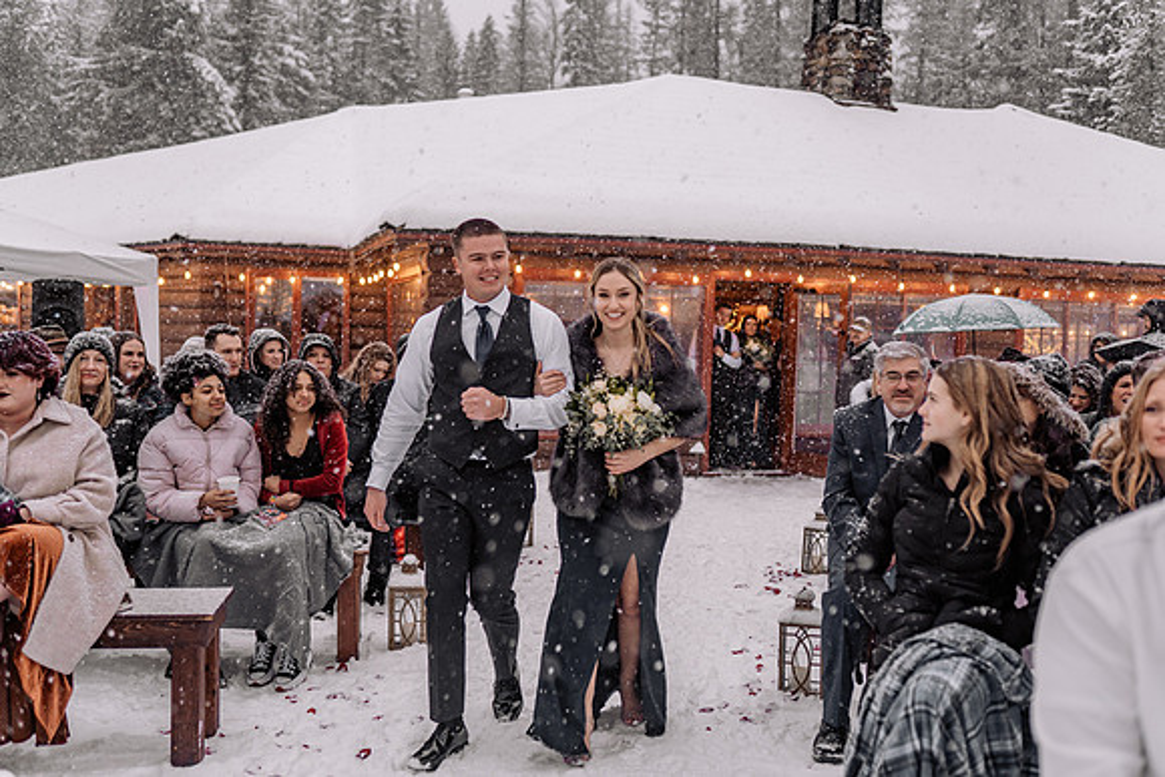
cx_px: 582
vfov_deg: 37.5
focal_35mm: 35
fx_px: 1144
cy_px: 388
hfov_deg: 54.0
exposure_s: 1/250
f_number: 2
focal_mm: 35
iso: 200
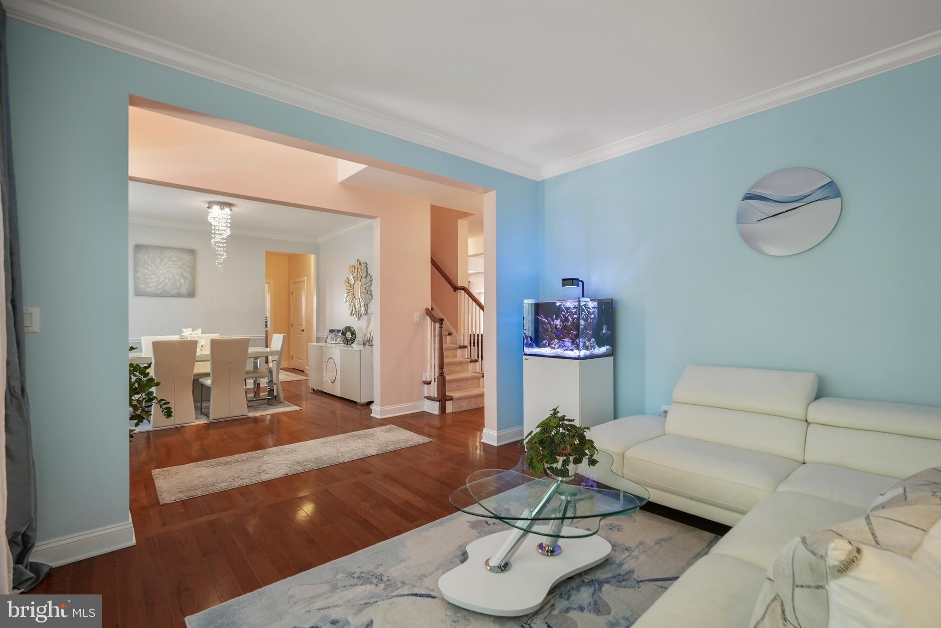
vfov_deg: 73.8
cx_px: 470
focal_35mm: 16
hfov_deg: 96.7
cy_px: 314
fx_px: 418
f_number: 10
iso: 800
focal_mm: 16
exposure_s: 1/2.5
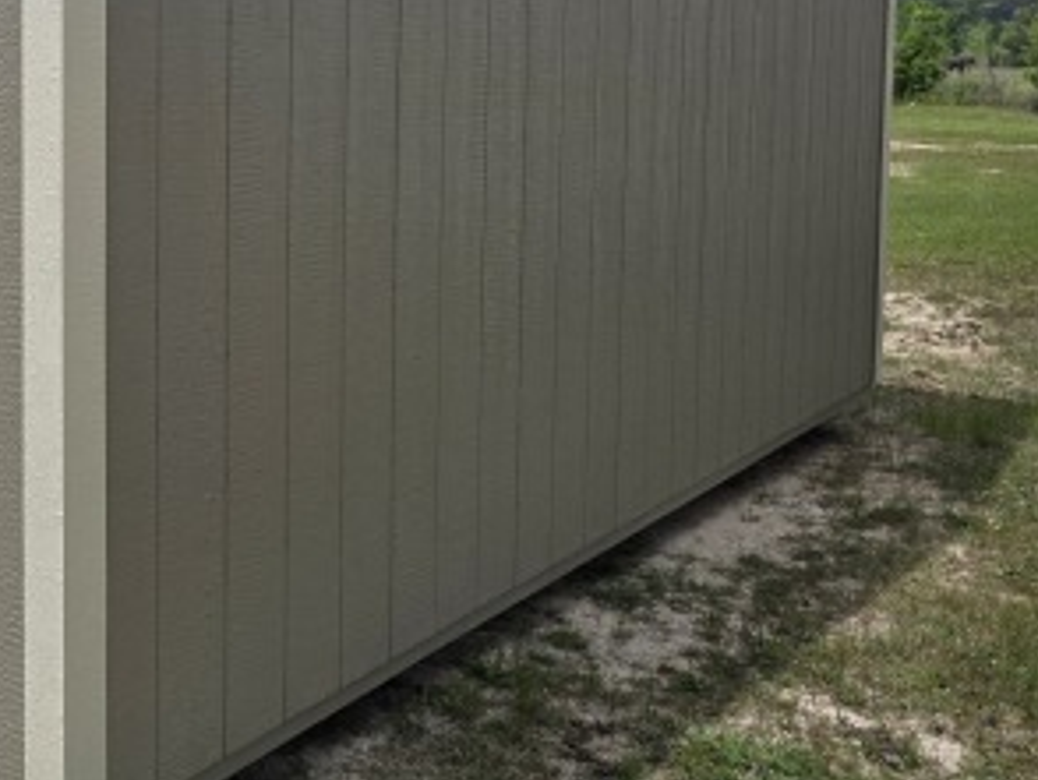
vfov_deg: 28.6
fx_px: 1501
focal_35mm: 50
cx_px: 35
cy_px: 162
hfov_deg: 35.1
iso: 80
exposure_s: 1/7944
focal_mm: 6.3
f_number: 1.7
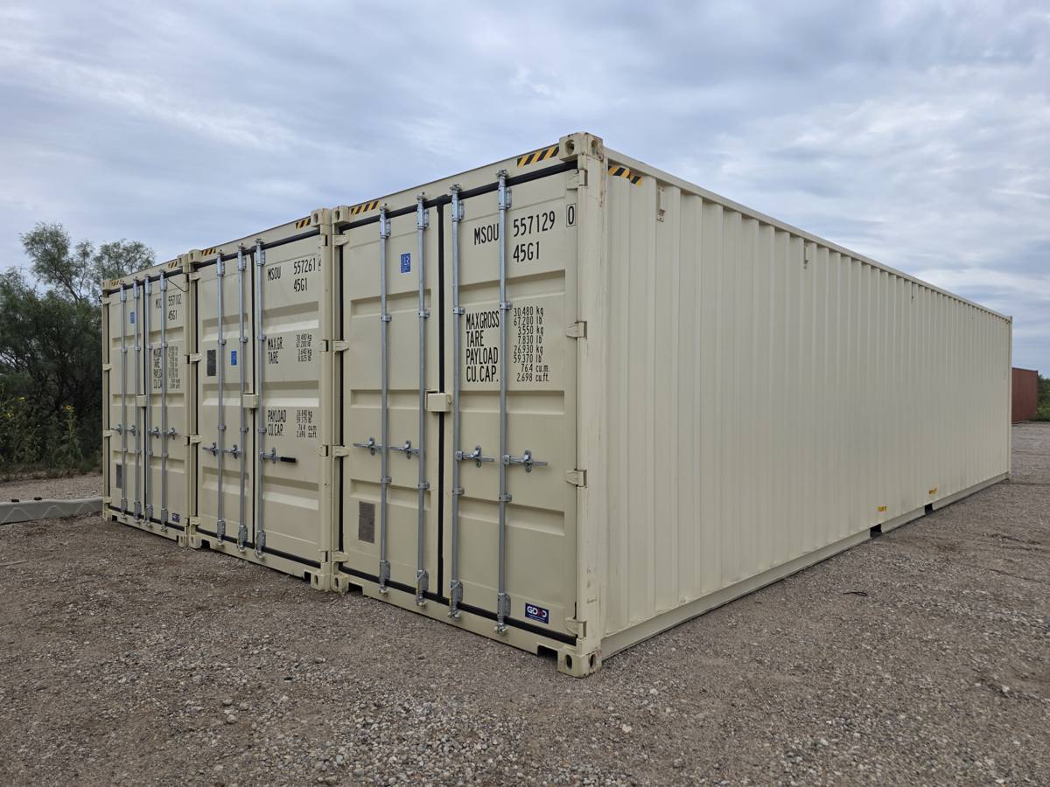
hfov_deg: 73.9
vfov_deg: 58.9
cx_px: 525
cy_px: 394
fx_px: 698
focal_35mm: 23
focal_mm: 6.3
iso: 80
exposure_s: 1/7626
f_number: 1.7
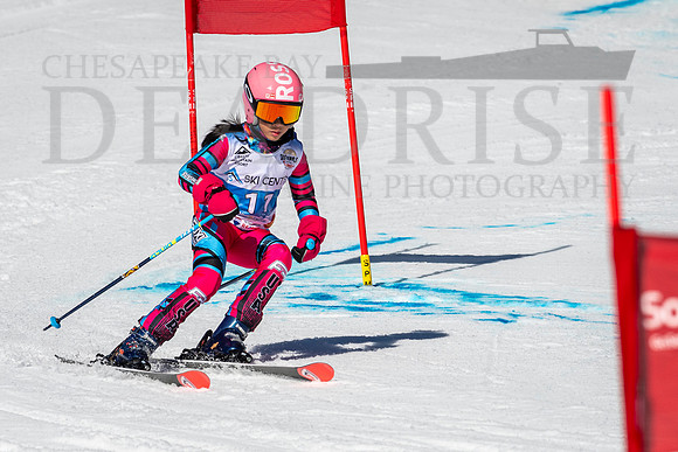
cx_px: 256
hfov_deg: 2.5
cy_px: 246
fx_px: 15315
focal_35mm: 813
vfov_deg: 1.7
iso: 200
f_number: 8
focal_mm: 400
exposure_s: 1/2000
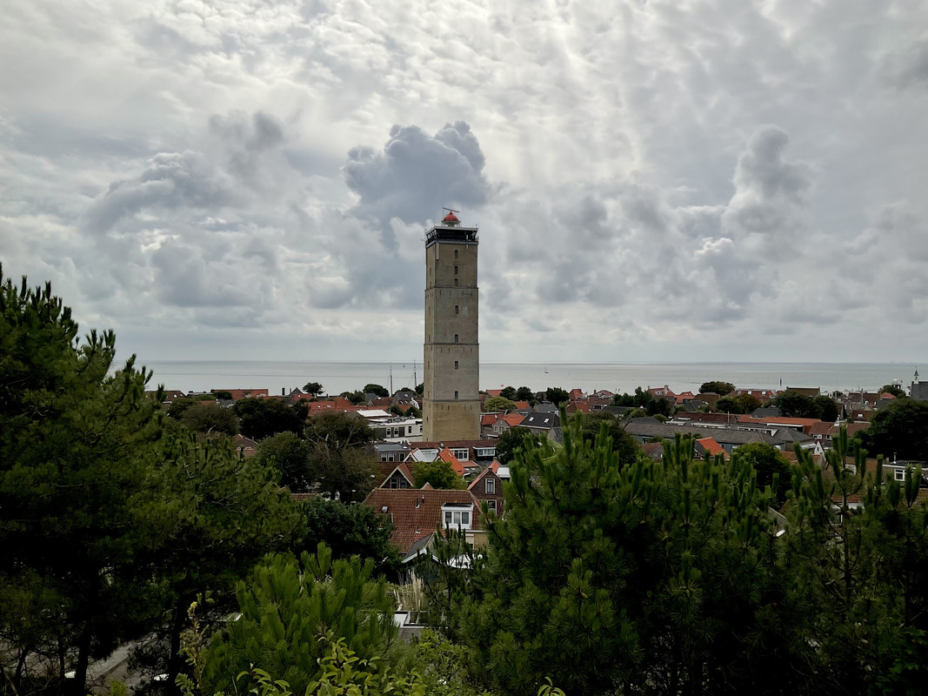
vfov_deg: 48.2
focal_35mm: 29
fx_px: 777
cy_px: 348
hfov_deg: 61.7
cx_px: 464
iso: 20
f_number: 1.8
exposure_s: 1/5263
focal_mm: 3
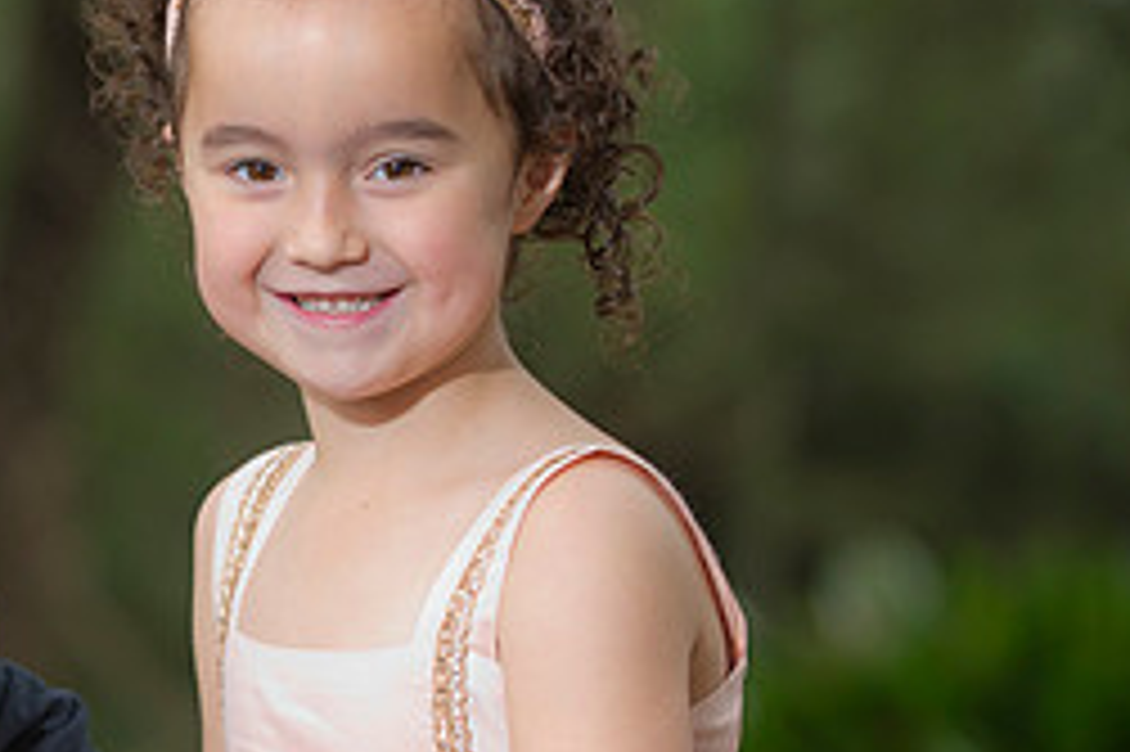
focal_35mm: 254
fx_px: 7967
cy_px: 518
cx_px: -126
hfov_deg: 8.1
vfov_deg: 5.4
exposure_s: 1/200
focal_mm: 110
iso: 400
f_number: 3.2
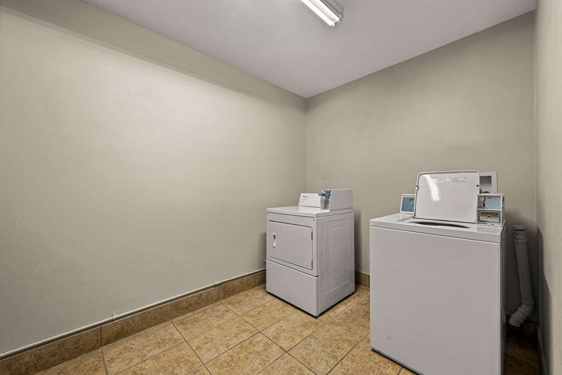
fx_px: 219
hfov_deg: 104.3
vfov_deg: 81.2
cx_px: 281
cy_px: 188
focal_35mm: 14
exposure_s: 1.3
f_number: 11
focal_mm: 14
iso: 320
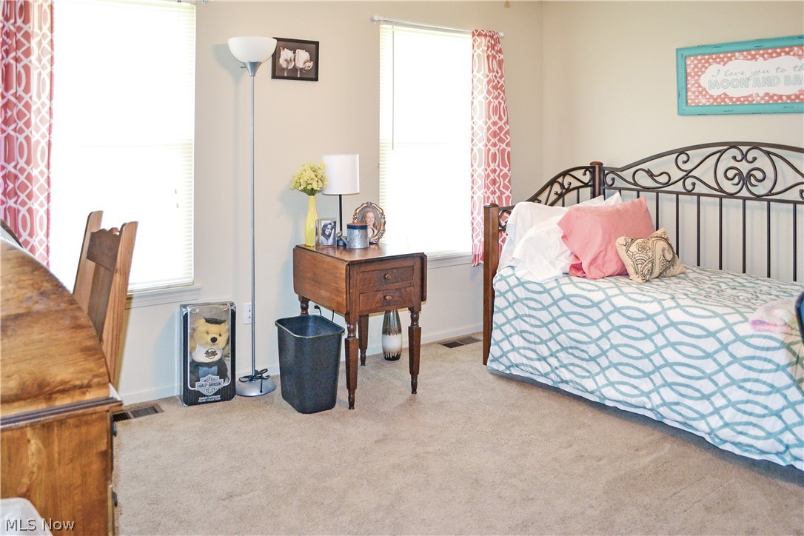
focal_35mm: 27
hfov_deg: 67.4
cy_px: 268
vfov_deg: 47.9
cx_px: 402
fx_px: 603
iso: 640
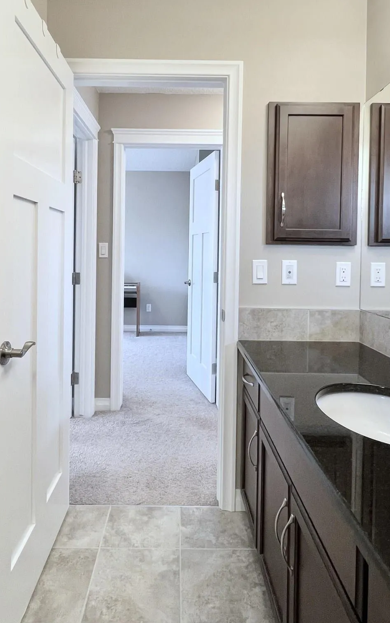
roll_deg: -1.3
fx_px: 357
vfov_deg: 81.3
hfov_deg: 57.2
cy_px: 249
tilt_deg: -0.4
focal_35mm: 21
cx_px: 184
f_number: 1.8
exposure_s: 1/60
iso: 125
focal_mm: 1.57
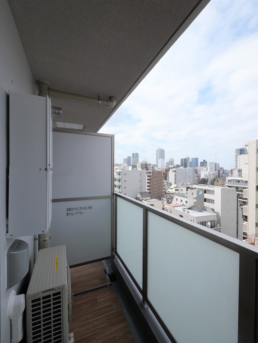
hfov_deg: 85.7
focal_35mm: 14
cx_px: 129
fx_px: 139
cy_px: 172
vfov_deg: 102.1
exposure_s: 1/400
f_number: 13
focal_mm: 7
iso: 640
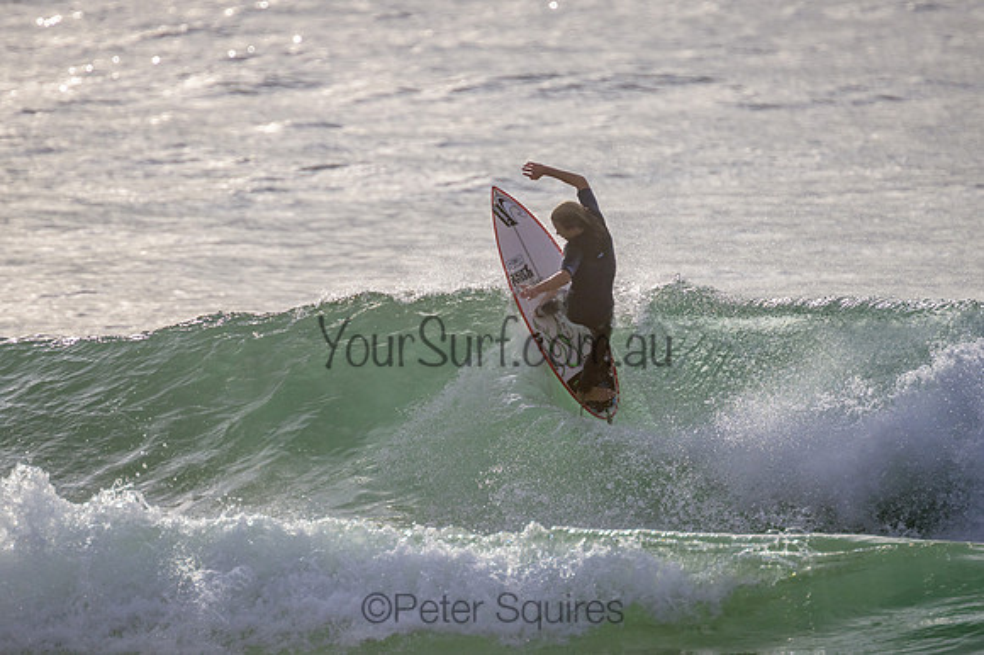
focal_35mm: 600
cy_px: 328
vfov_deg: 2.3
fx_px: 16390
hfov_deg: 3.4
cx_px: 492
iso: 200
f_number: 5.6
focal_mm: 400
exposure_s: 1/2500
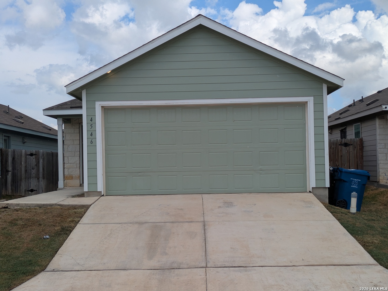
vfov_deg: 28.6
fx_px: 572
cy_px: 146
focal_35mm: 51
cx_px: 194
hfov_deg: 37.5
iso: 45
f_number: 1.89
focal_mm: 5.43
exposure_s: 1/3215
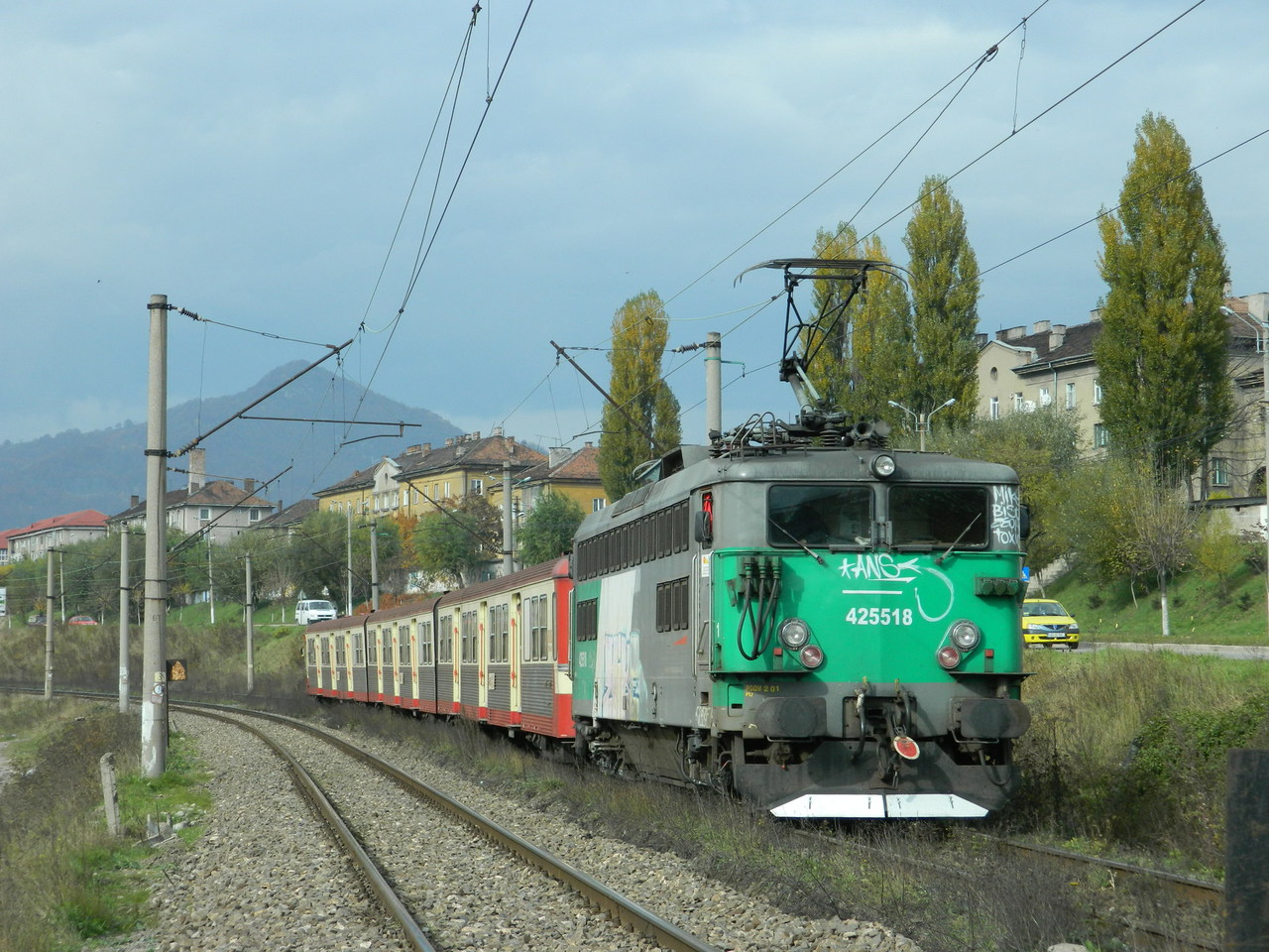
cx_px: 634
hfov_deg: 23.3
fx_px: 3079
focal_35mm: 84
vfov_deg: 17.6
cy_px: 476
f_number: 4.2
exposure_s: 1/400
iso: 80
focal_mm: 15.1
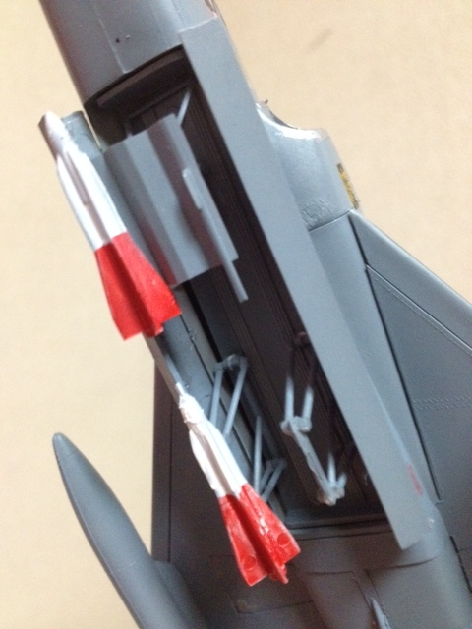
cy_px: 314
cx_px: 236
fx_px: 636
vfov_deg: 52.6
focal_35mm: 35
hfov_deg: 40.7
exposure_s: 1/15
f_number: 2.4
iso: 500
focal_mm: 4.28
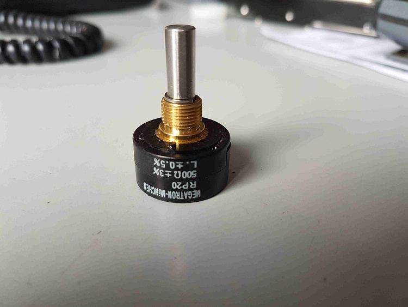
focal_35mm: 26
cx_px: 204
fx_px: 307
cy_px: 154
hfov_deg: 67.3
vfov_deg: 53.1
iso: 80
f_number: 1.7
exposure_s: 1/50
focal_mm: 4.2
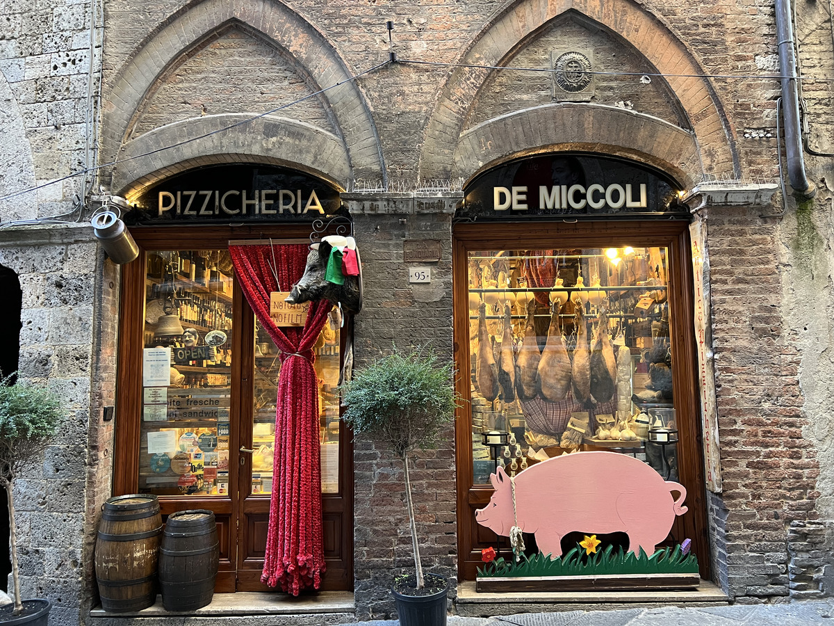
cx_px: 417
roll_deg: +0.8
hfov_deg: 67.3
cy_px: 313
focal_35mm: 26
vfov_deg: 53.1
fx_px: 626
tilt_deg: +5.6
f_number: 1.5
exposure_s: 1/60
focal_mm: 5.7
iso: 250
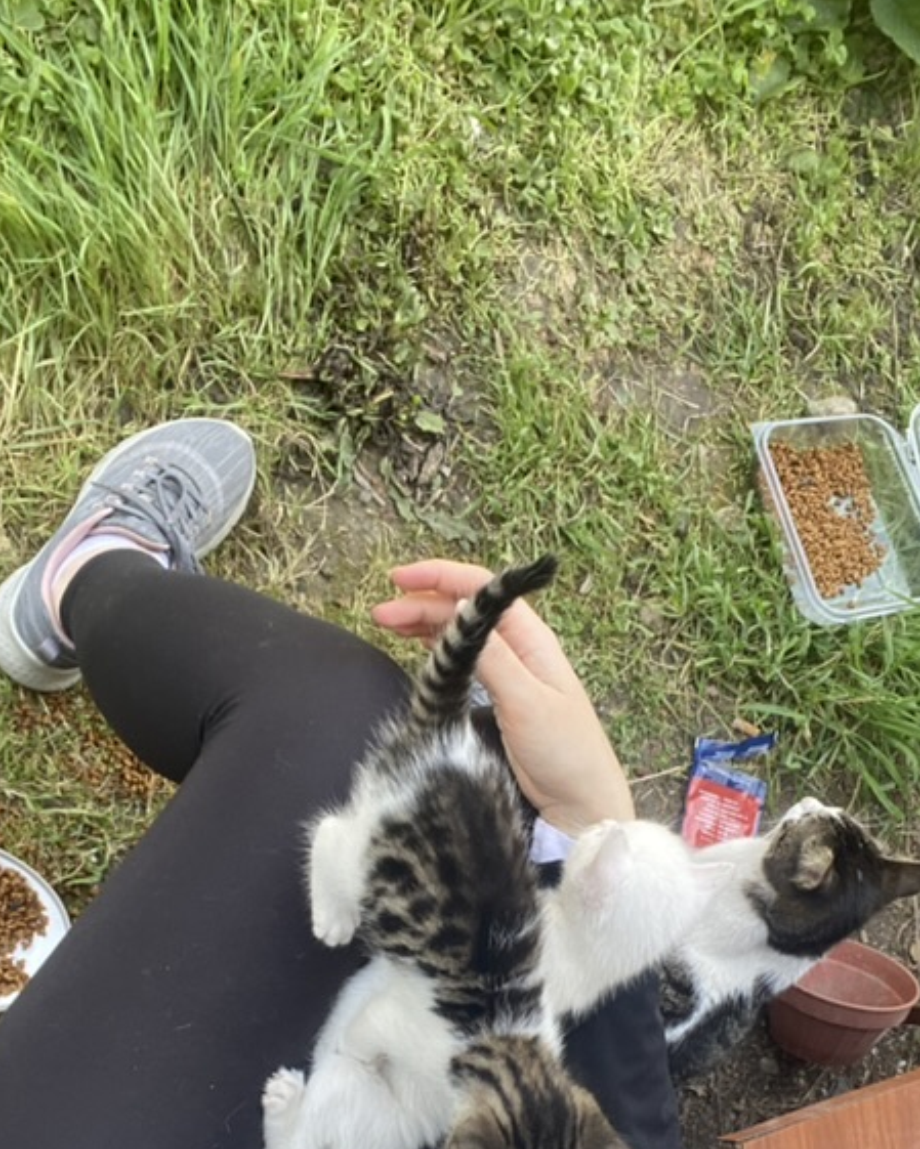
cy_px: 911
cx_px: 469
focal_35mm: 41
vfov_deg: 42.8
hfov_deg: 36.5
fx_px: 1395
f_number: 2.2
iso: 64
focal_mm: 2.71
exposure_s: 1/122
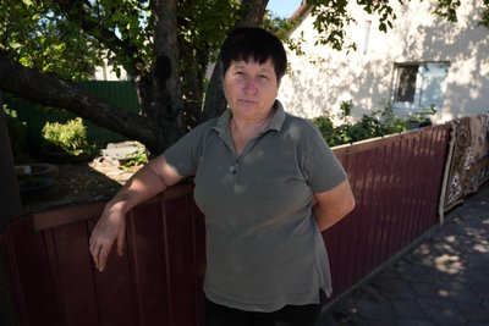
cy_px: 163
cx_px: 244
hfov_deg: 73.7
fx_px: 326
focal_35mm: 24
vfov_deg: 53.2
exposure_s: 1/400
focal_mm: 24
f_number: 4
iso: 100
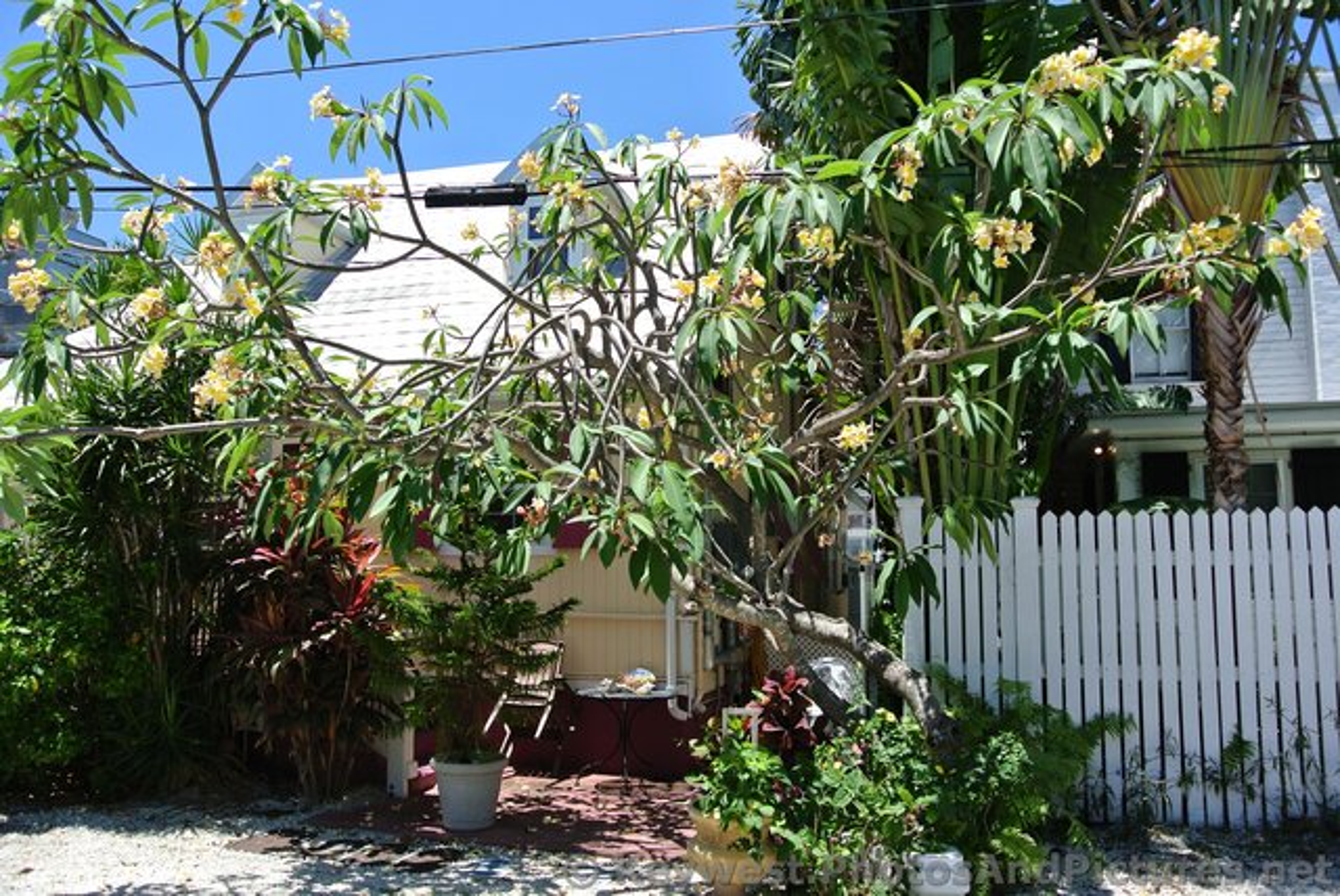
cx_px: 670
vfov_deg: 46.5
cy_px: 448
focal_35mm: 28
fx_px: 1043
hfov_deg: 65.4
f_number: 4.5
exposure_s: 1/500
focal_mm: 10.7
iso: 100
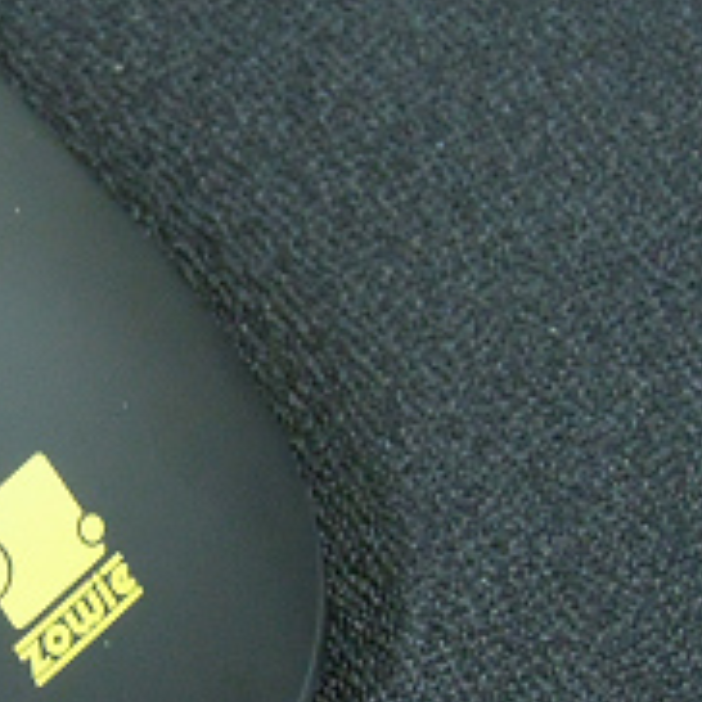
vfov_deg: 11.3
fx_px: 3556
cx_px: -397
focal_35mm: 155
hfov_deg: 10.8
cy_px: 393
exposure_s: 1/8
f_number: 3.3
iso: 800
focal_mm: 9
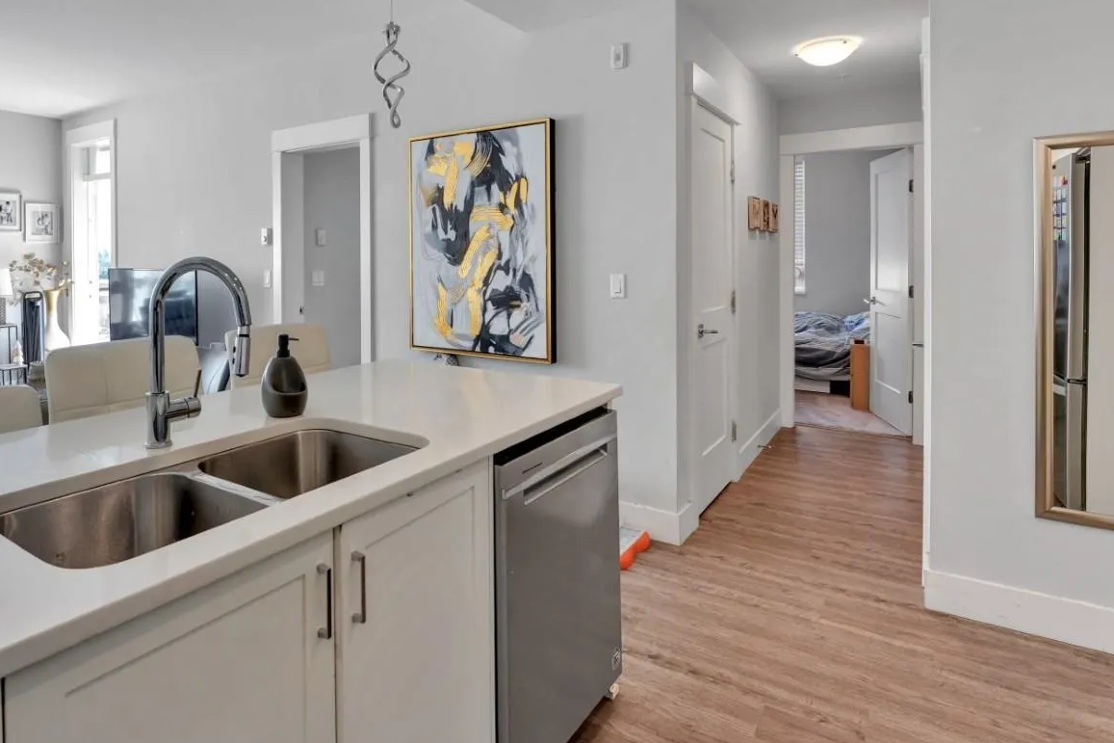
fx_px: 654
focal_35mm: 21
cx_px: 461
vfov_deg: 58.0
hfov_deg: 80.1
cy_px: 255
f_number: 8
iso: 400
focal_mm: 15.1
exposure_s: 1/30
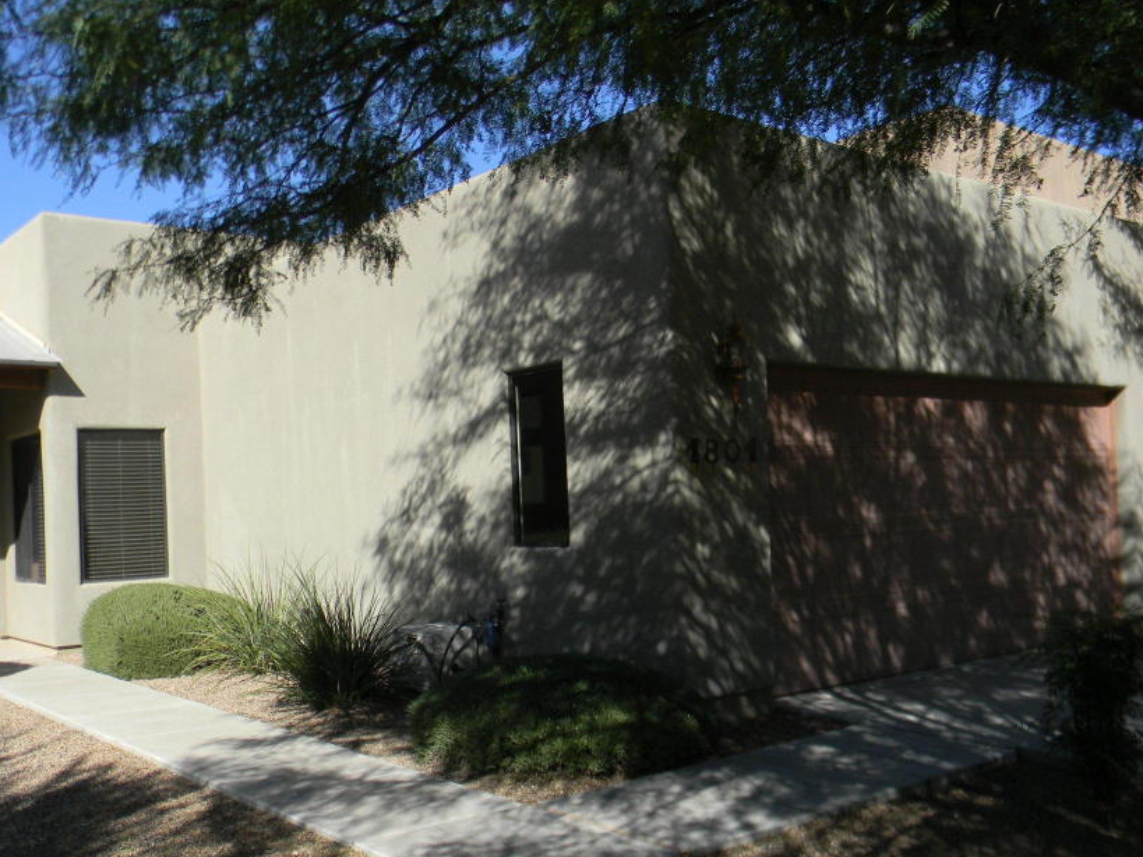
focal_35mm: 35
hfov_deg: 52.3
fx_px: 1156
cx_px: 459
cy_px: 487
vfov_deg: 40.6
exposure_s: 1/737
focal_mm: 5
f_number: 3.5
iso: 80
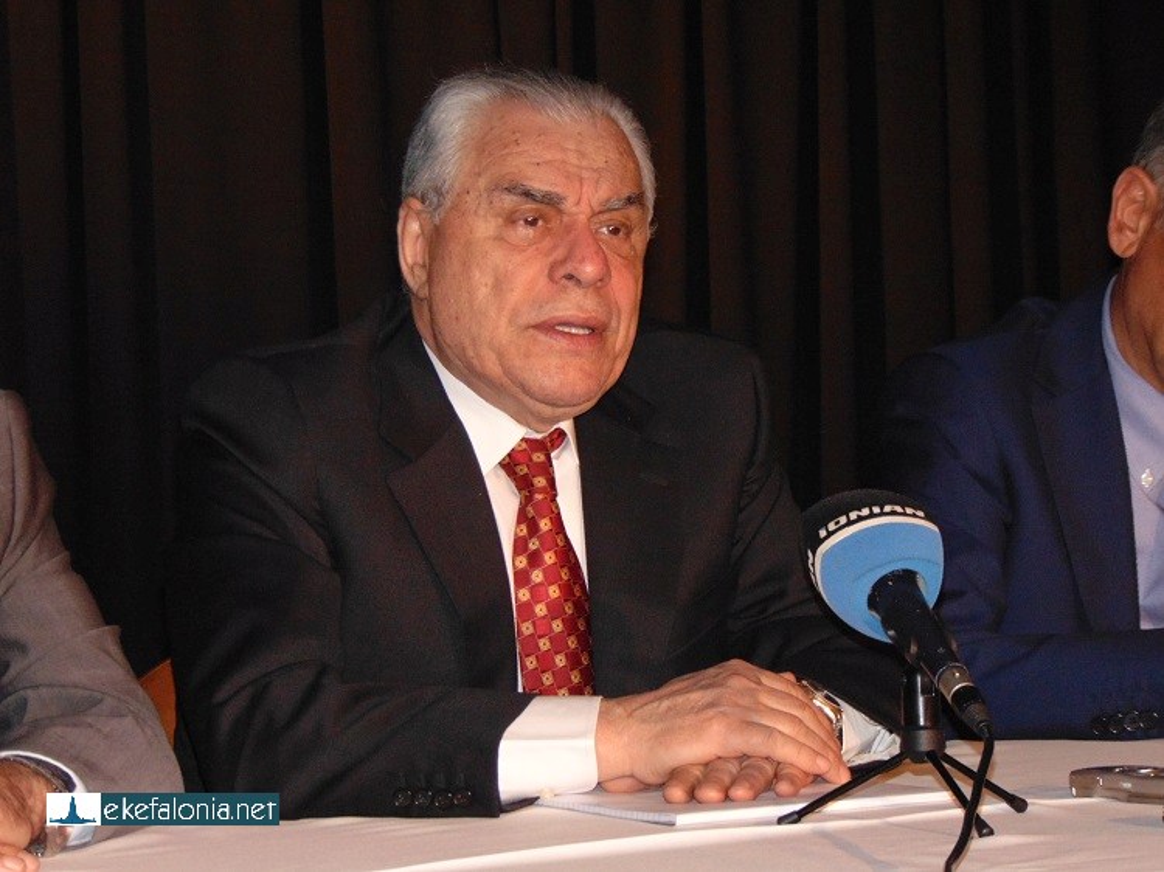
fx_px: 4471
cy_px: 436
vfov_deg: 11.1
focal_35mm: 133
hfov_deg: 14.8
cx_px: 582
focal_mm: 23.9
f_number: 4
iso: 320
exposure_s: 1/60
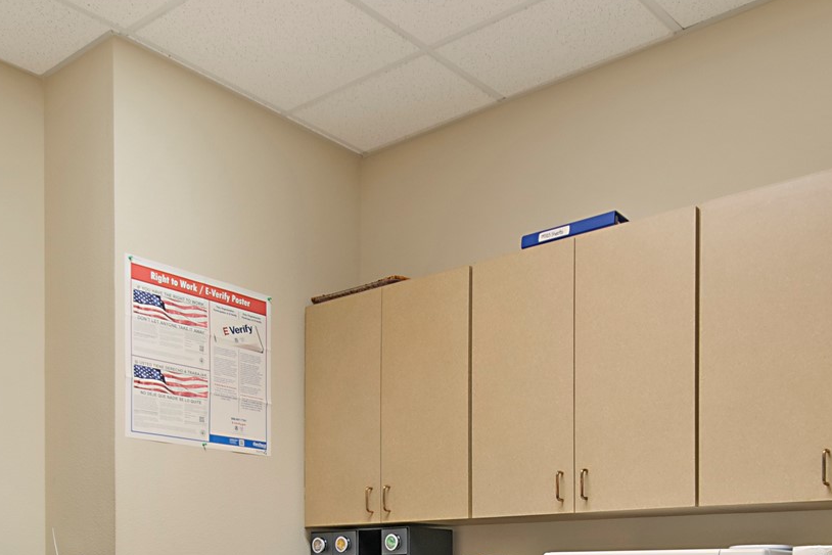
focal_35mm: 40
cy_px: 579
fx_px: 925
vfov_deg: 30.6
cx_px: 426
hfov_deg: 48.4
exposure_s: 1/1.67
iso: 100
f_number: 11
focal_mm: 10
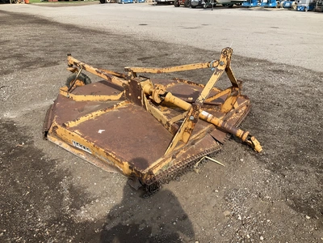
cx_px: 162
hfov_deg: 61.7
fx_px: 271
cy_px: 122
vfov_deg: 48.2
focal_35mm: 29
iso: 25
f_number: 1.8
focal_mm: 3
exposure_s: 1/1098
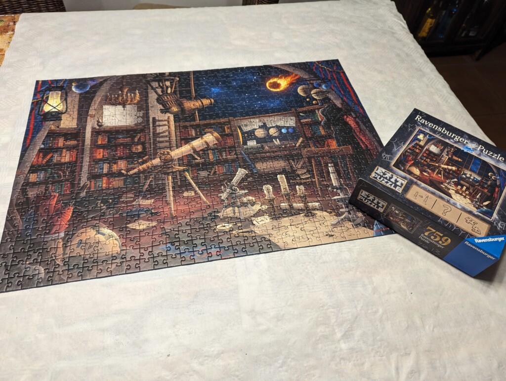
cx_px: 253
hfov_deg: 71.5
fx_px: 351
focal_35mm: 24
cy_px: 190
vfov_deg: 56.9
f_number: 1.85
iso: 97
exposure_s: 1/33.3
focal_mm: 6.81
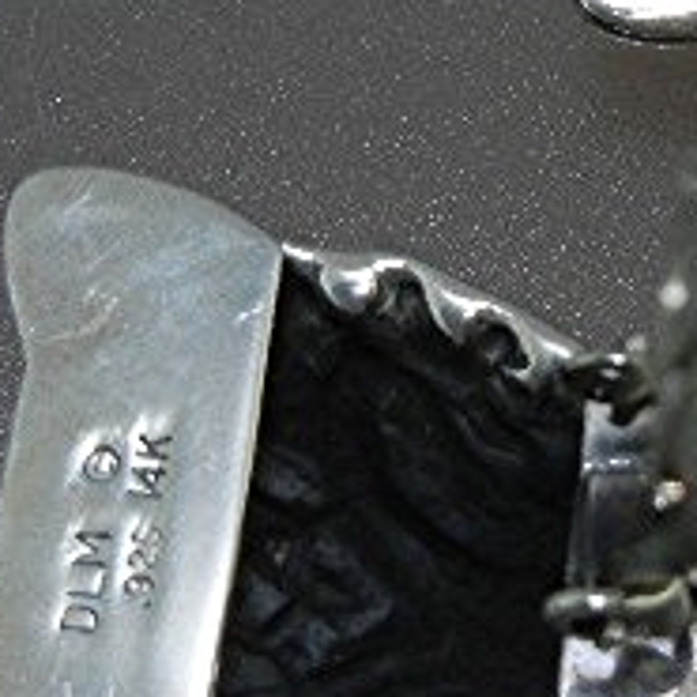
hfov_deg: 9.7
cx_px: 667
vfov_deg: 9.7
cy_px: 139
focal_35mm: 180
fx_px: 4100
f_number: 8
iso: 369
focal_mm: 10.6
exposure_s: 1/30
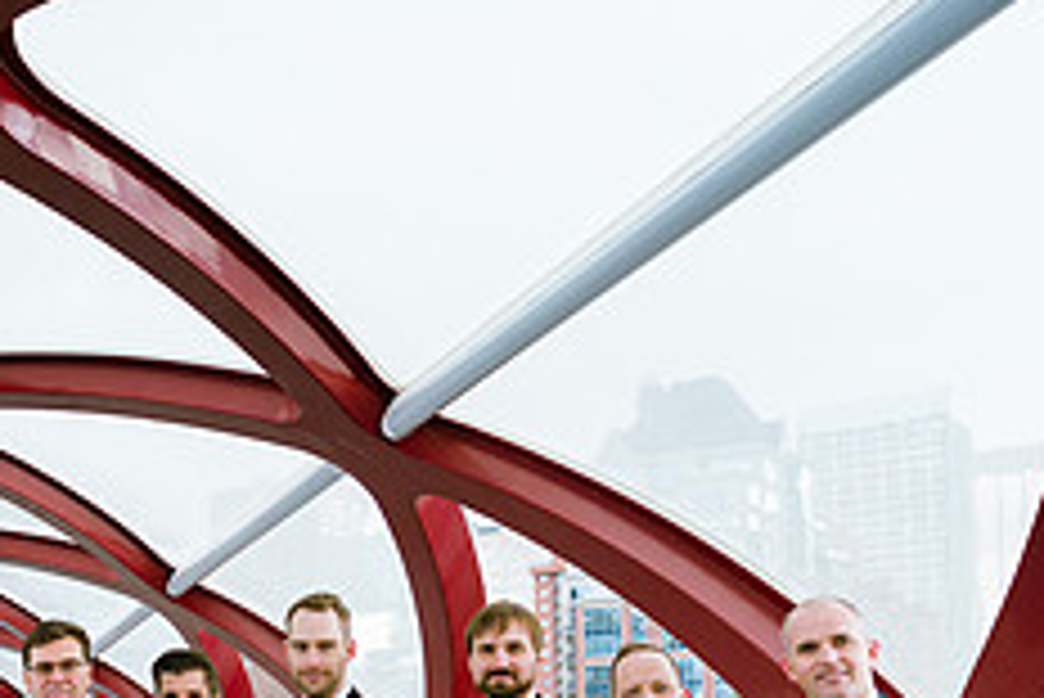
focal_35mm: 60
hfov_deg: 29.8
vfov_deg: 21.5
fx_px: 1741
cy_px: 759
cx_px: -126
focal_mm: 24
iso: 400
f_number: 4.5
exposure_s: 1/125
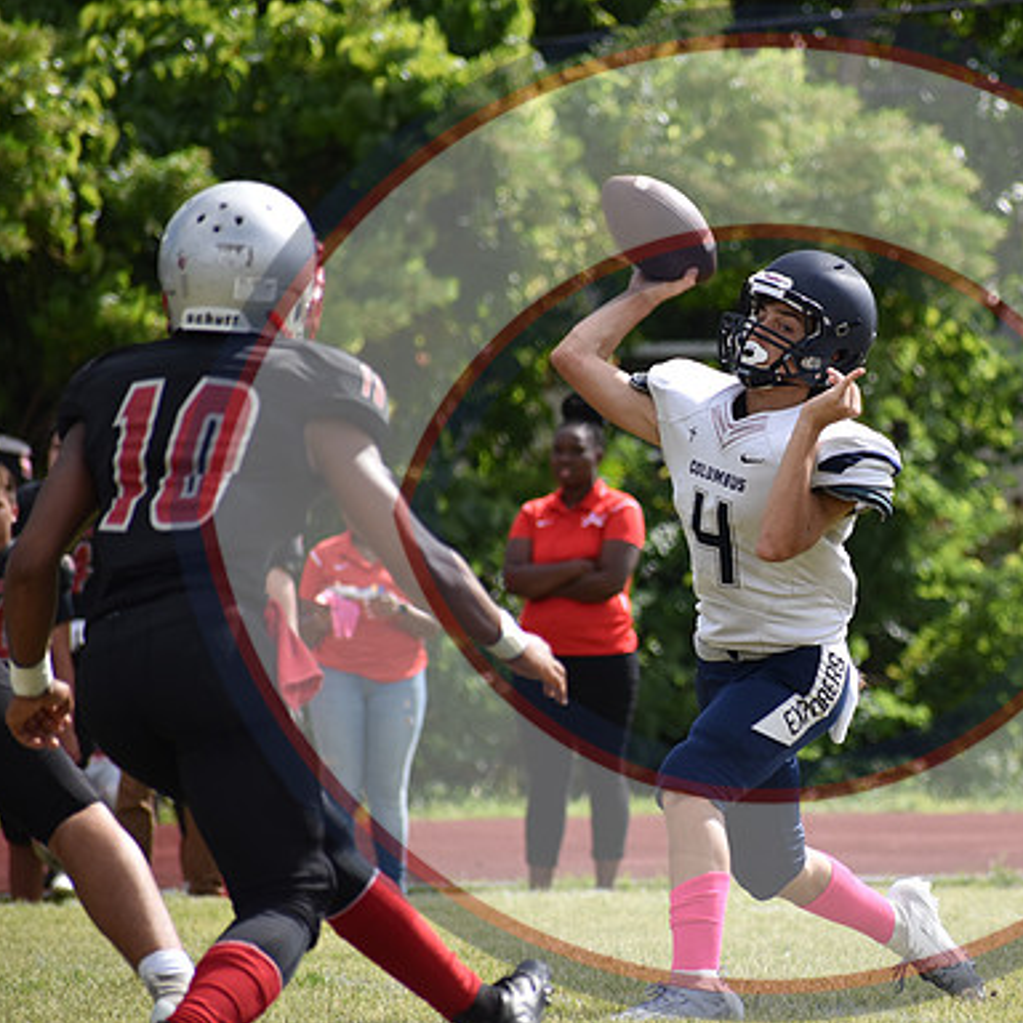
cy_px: 513
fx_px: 15447
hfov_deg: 3.8
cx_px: 757
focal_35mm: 462
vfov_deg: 3.8
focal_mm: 240
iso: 400
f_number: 6.3
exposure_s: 1/1600
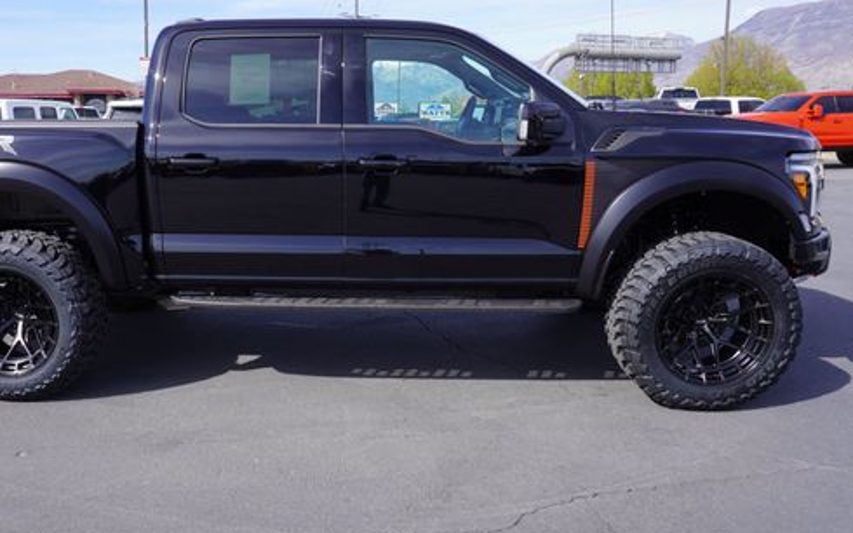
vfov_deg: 39.4
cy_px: 246
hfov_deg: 59.1
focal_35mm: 32
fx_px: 744
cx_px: 334
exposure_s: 1/125
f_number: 9
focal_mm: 16
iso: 100
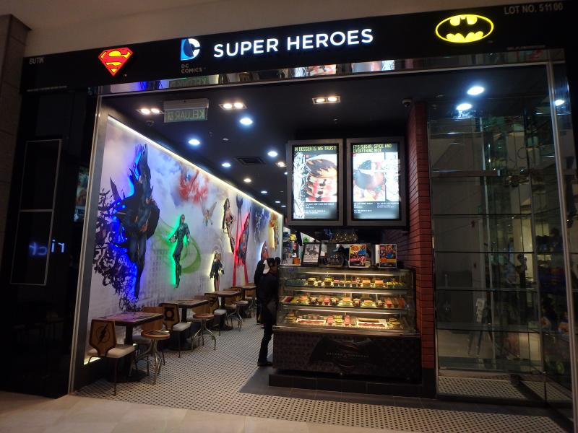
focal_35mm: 21
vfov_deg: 63.4
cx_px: 289
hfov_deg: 79.0
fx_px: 351
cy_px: 216
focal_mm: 3.7
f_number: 3.5
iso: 200
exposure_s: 1/50
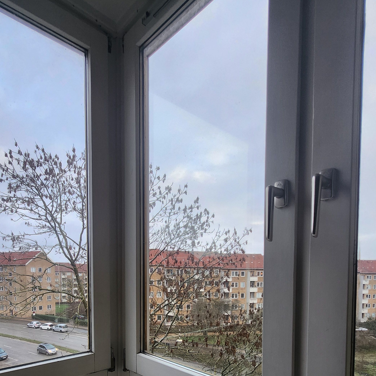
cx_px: 154
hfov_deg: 69.0
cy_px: 284
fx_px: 270
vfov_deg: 65.2
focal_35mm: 22
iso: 50
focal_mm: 1.74
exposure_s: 1/50
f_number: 2.2
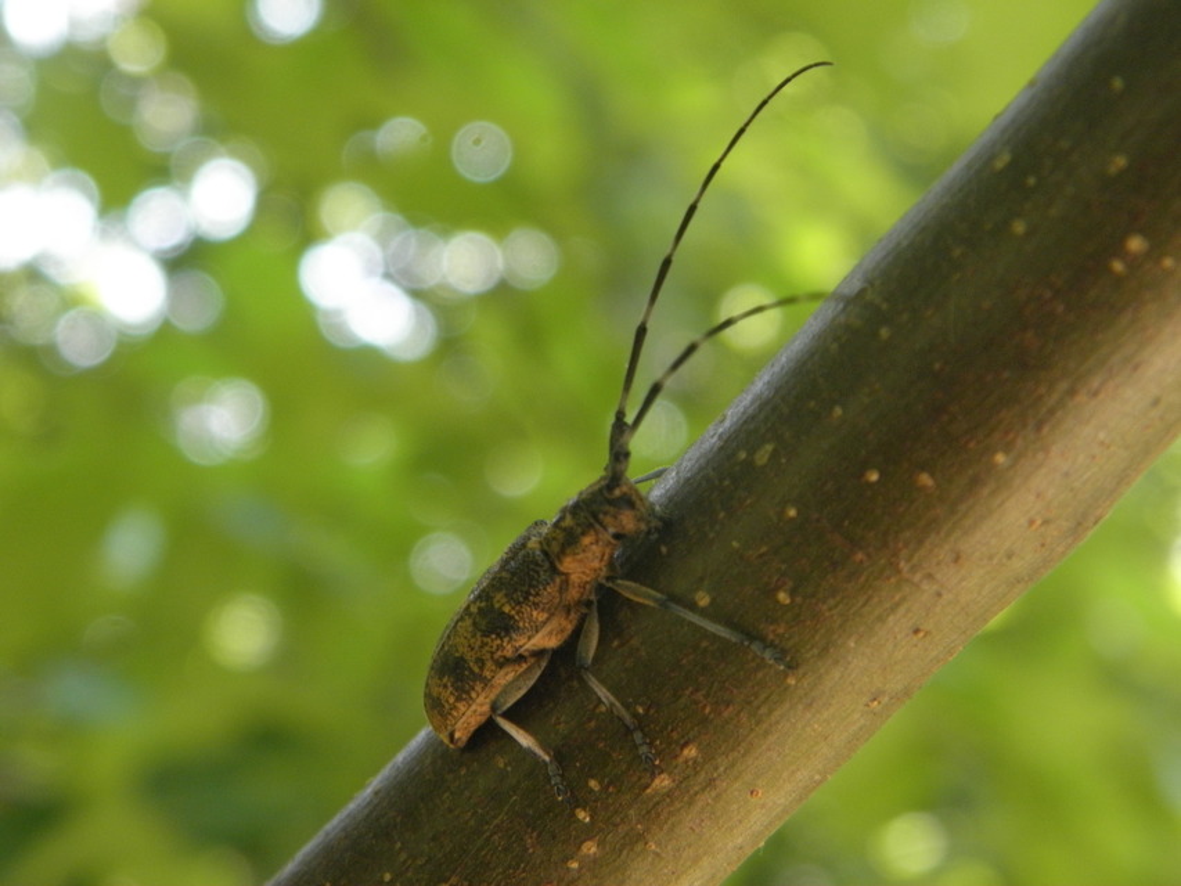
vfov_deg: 18.4
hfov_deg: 24.4
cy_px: 443
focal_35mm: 80
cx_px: 590
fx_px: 2730
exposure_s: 1/50
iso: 200
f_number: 4.4
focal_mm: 14.3
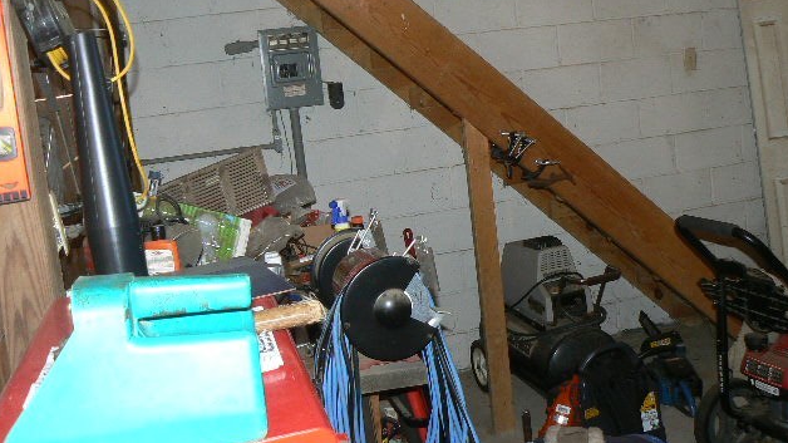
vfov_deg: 29.6
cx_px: 400
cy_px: 167
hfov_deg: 50.5
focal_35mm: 40
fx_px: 836
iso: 100
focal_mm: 6
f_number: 2.8
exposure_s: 1/30
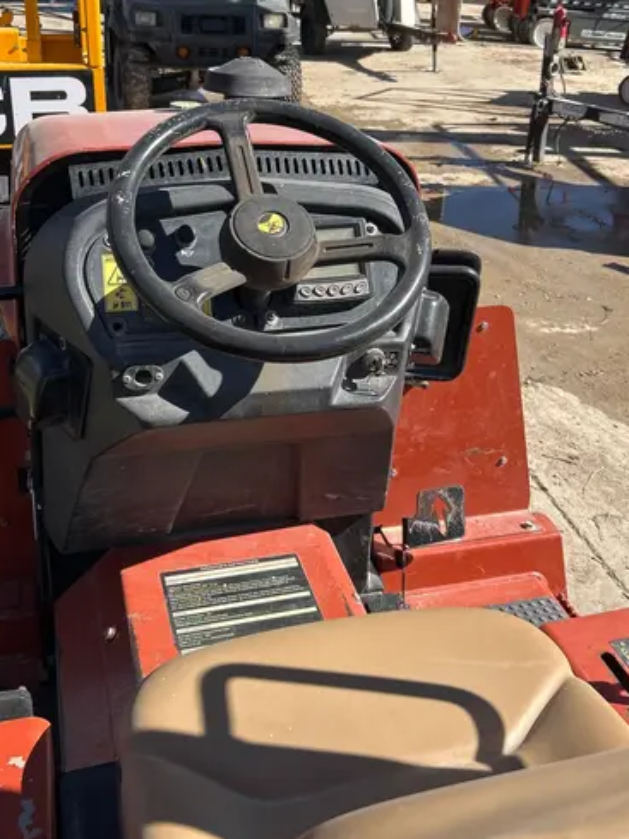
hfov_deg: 36.8
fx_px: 944
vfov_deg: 47.1
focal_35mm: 39
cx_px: 305
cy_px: 286
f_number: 1.5
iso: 50
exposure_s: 1/2994
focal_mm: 5.7
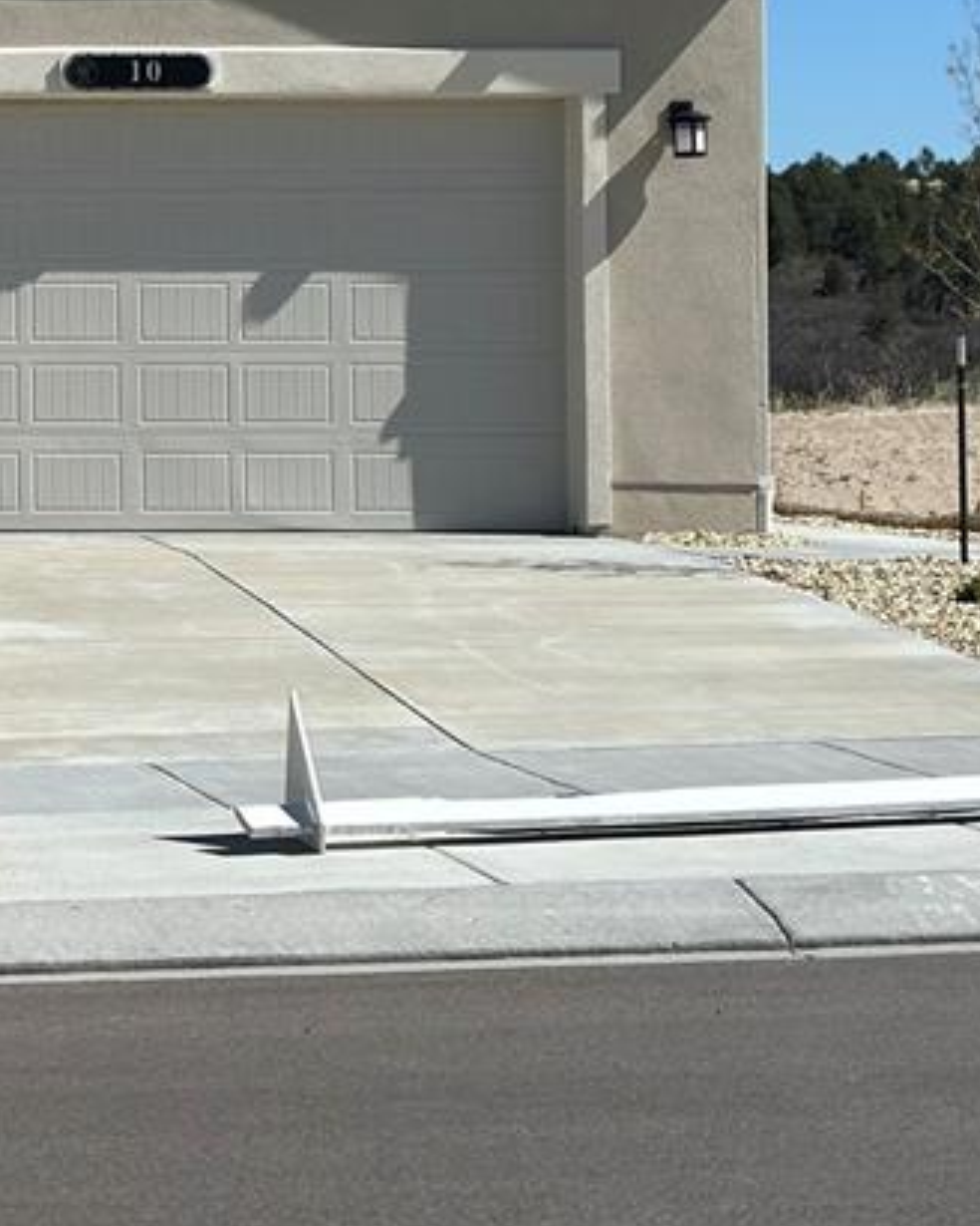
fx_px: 4242
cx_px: -535
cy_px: 223
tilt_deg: +1.8
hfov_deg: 12.5
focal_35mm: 117
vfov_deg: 16.3
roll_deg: +0.4
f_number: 1.78
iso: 100
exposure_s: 1/8929
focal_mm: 6.86
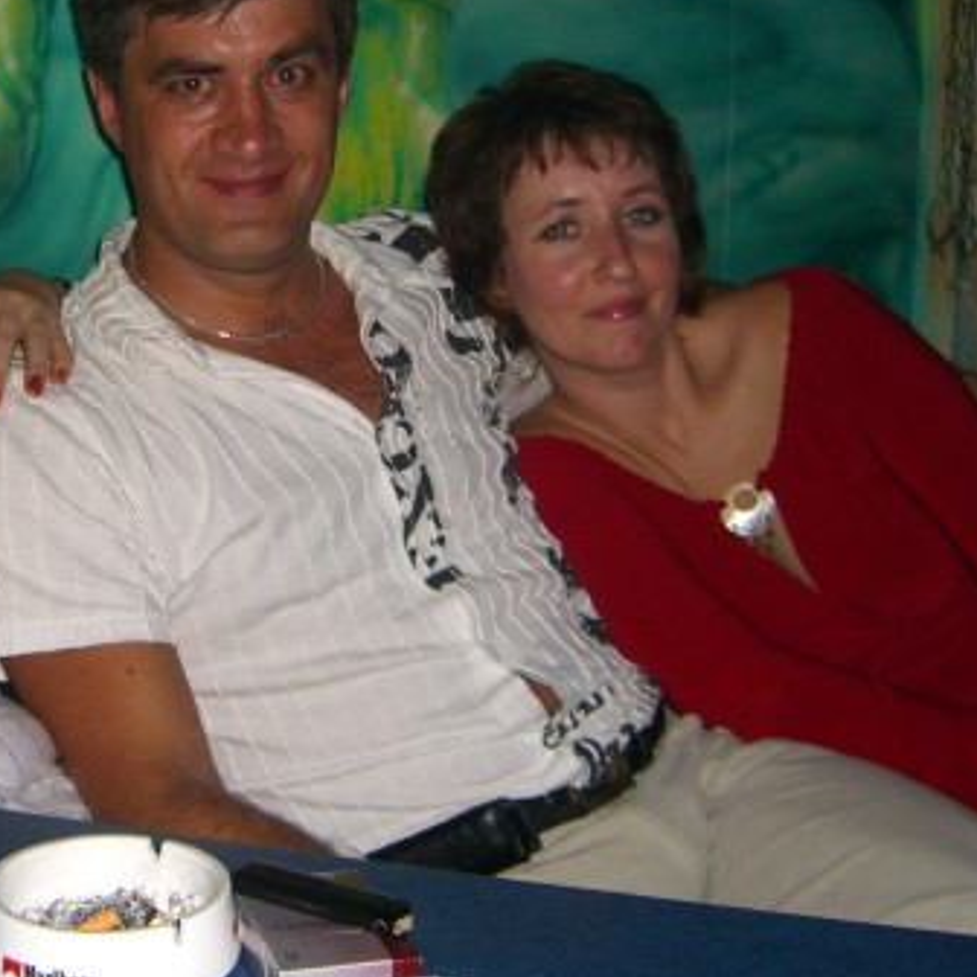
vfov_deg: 28.5
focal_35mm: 60
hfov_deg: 28.3
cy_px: 340
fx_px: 1916
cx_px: 276
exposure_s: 1/60
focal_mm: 7.9
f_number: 2.8
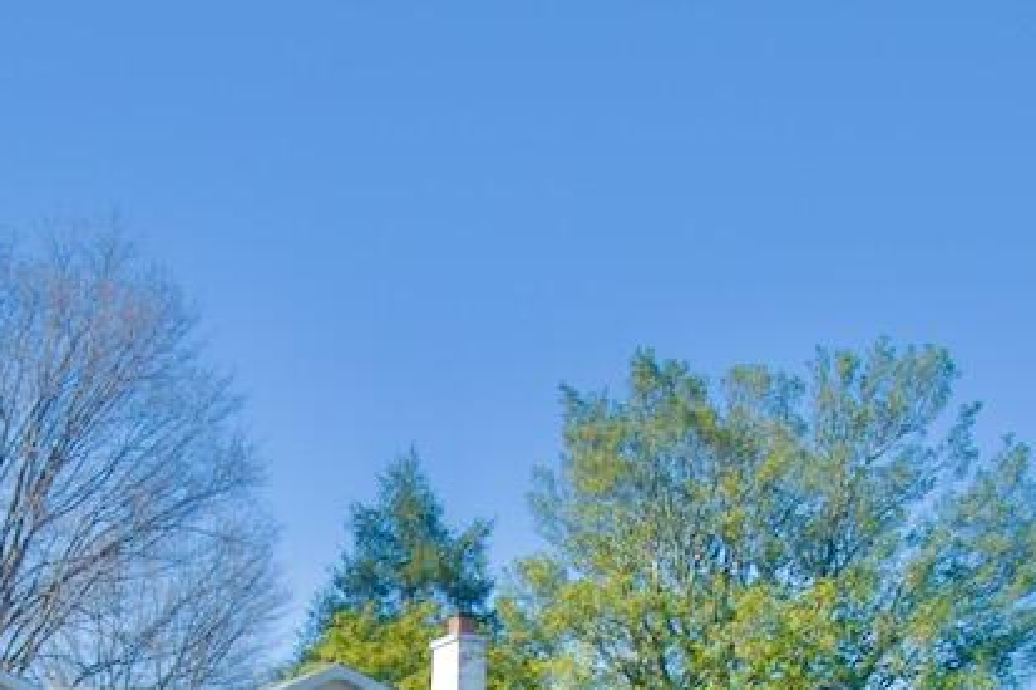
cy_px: 948
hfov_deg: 21.7
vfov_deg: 14.0
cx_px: 213
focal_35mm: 93
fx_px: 2675
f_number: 10
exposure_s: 1/400
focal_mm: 20
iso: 200
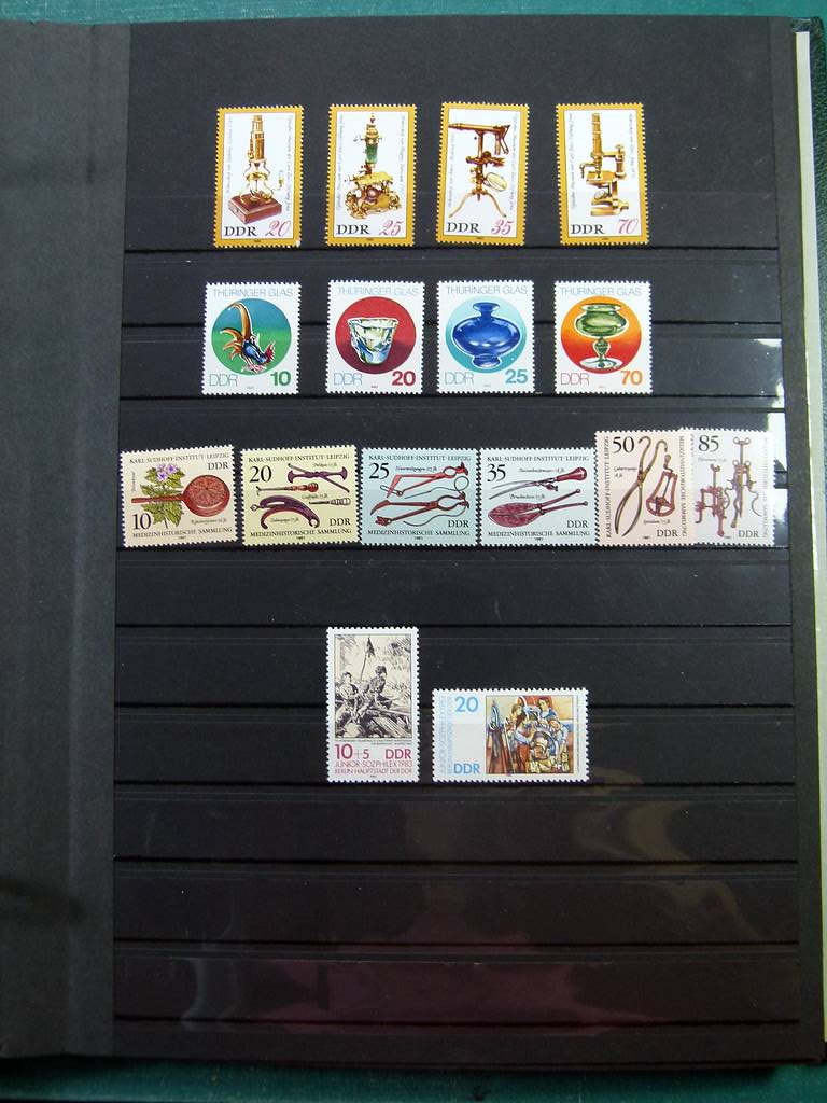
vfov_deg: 54.0
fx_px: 1083
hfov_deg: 41.8
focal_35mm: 34
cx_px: 414
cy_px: 552
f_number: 3
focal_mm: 6.2
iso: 100
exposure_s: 1/60
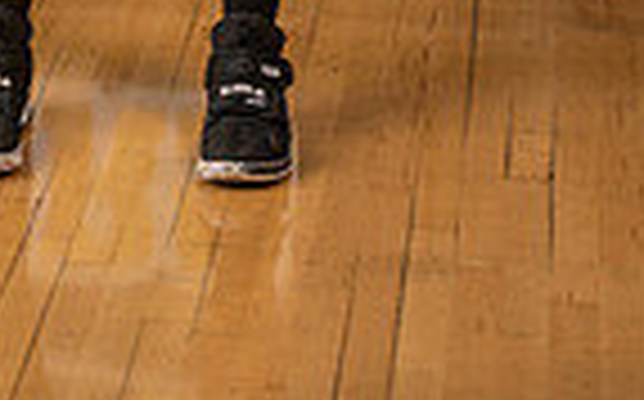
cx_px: 218
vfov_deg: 5.6
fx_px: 3944
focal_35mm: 225
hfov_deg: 9.3
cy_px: -530
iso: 100
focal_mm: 70
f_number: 9
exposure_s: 1/125
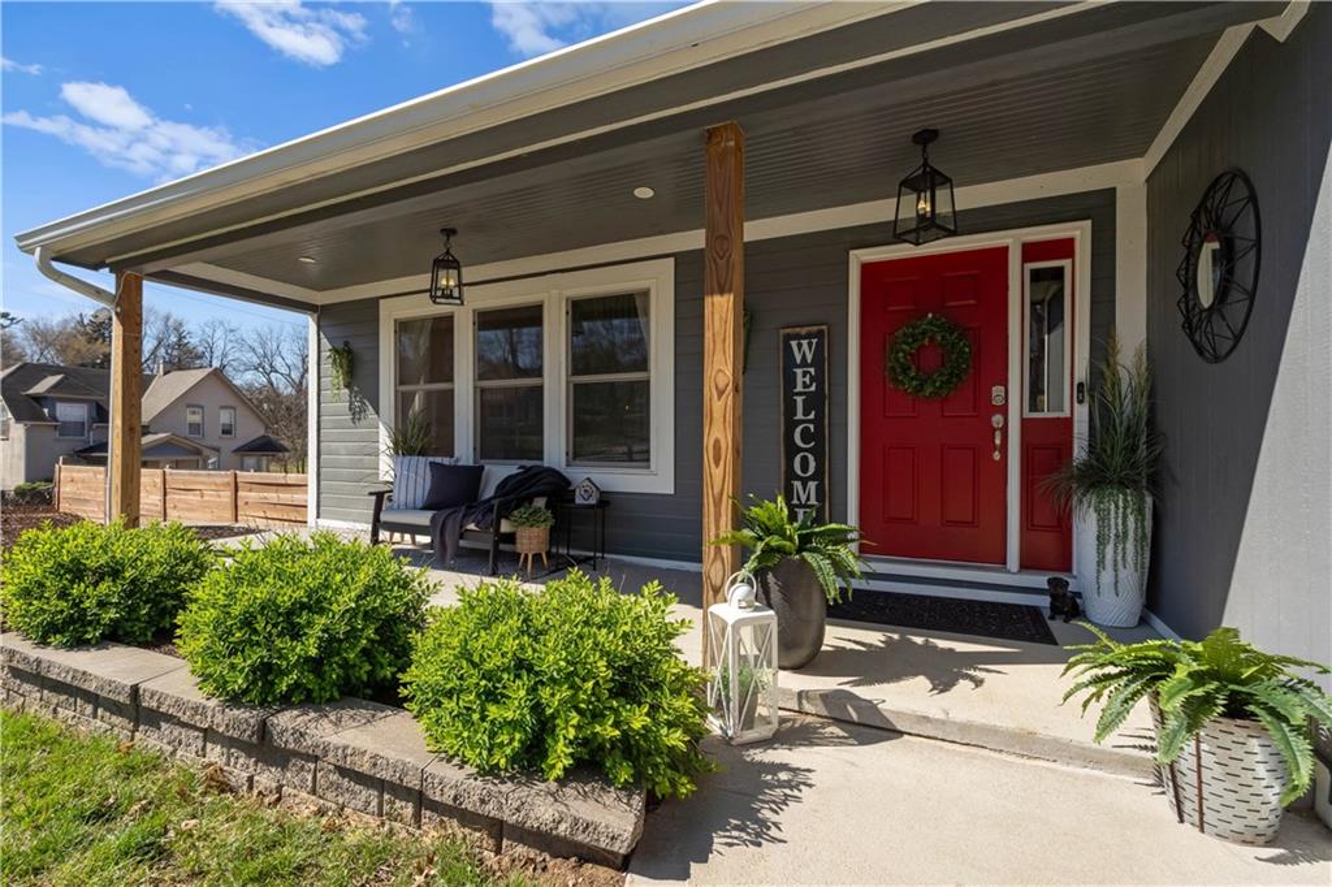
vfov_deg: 73.7
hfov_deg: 96.8
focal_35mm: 16
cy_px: 444
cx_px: 666
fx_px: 592
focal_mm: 16
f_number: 9
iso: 320
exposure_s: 1/500
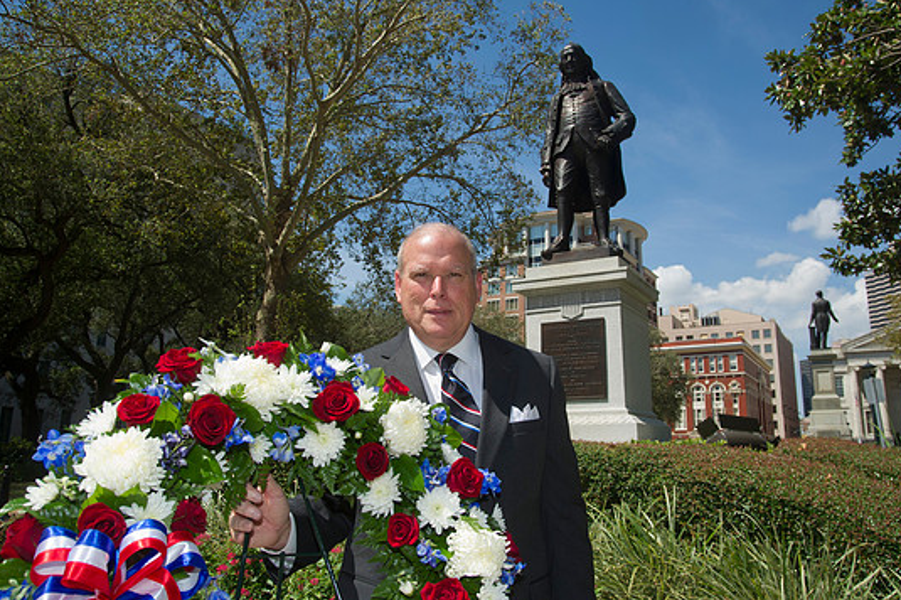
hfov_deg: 69.4
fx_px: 650
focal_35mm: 26
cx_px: 455
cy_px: 290
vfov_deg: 49.5
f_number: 9
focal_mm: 24
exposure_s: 1/250
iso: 200
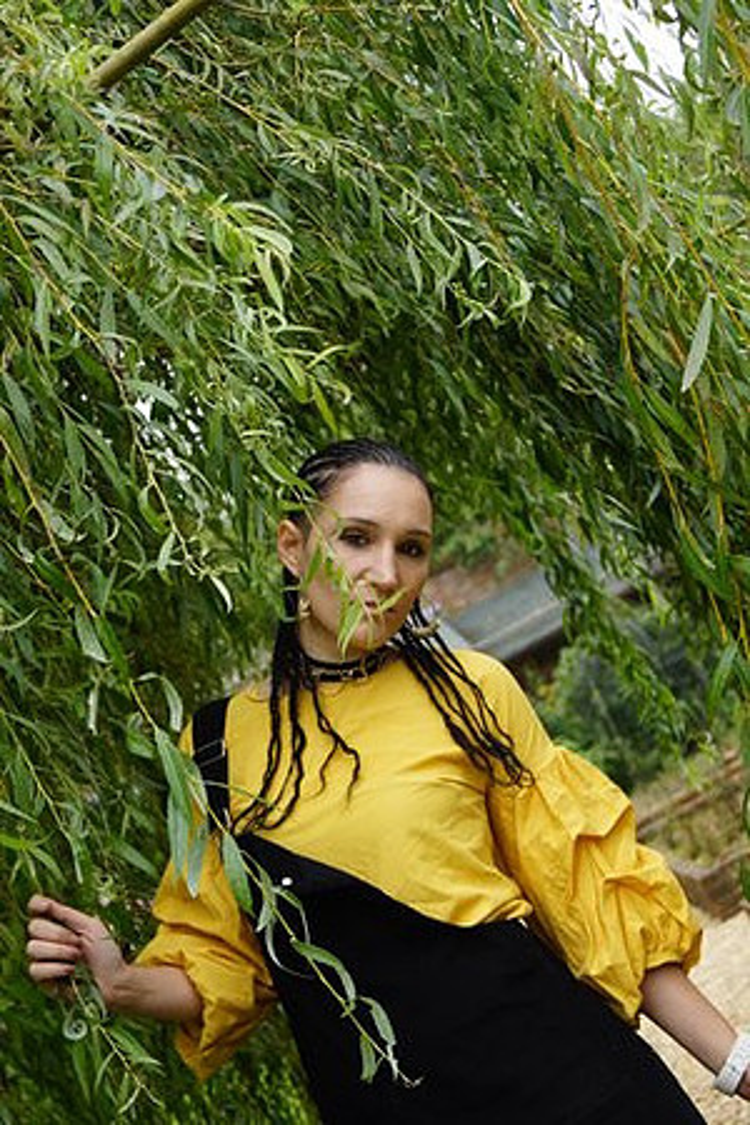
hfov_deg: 25.8
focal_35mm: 52
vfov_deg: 37.9
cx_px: 375
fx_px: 1640
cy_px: 562
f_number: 5
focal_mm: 35
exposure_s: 1/80
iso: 100
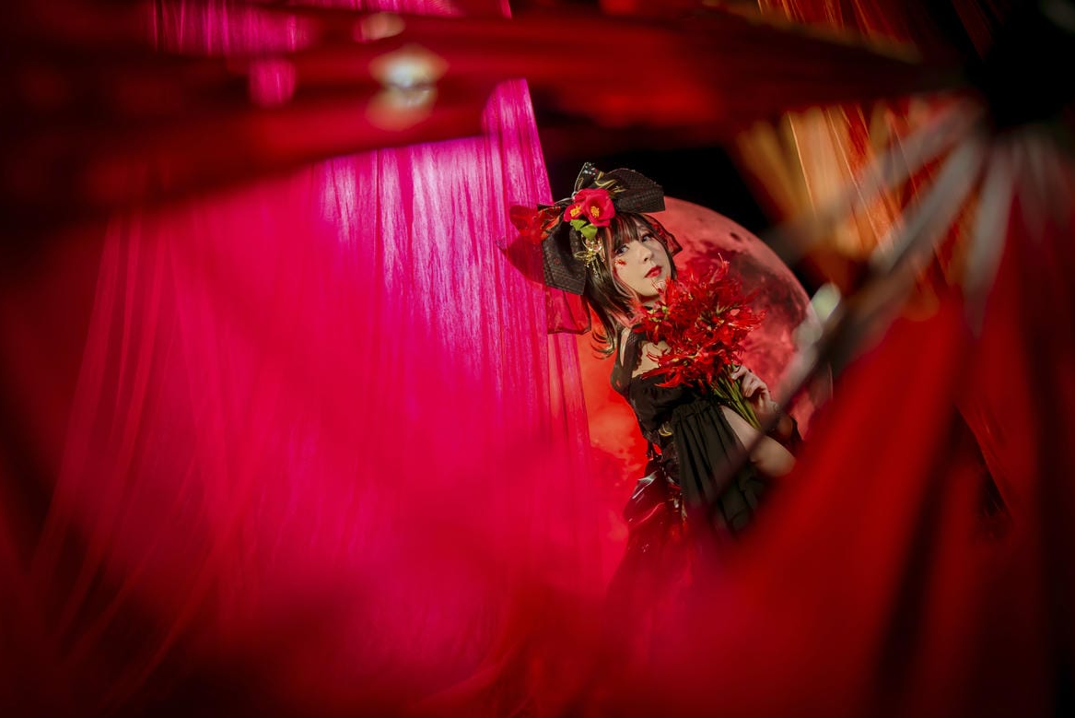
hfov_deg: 53.1
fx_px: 1075
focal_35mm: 36
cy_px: 354
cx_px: 547
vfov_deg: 36.9
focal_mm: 35
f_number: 2
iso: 200
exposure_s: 1/200
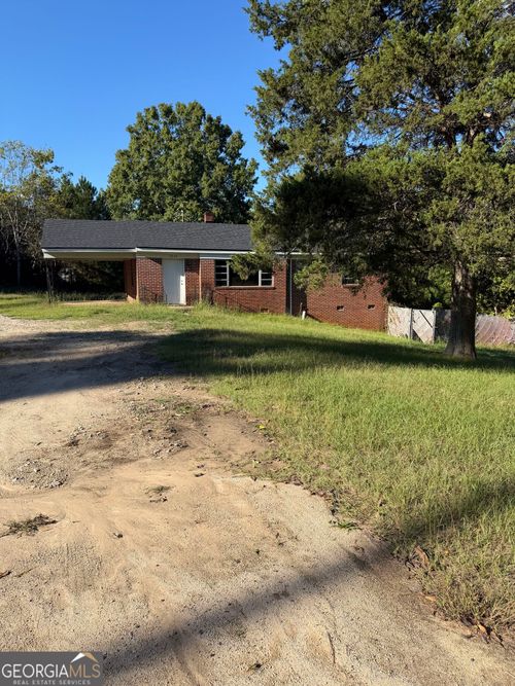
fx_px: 476
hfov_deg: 56.8
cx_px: 258
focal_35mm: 24
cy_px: 343
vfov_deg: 71.6
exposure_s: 1/2907
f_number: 1.78
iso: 80
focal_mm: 6.76
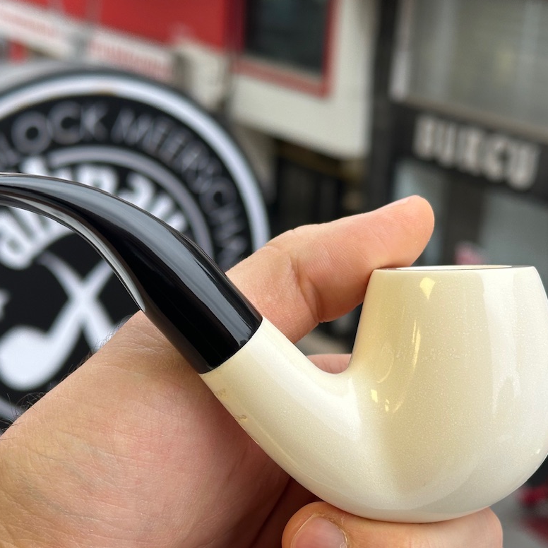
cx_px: 240
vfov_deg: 24.6
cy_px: 334
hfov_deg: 24.6
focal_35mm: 70
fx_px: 1254
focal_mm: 6.86
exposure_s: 1/100
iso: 64
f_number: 1.78
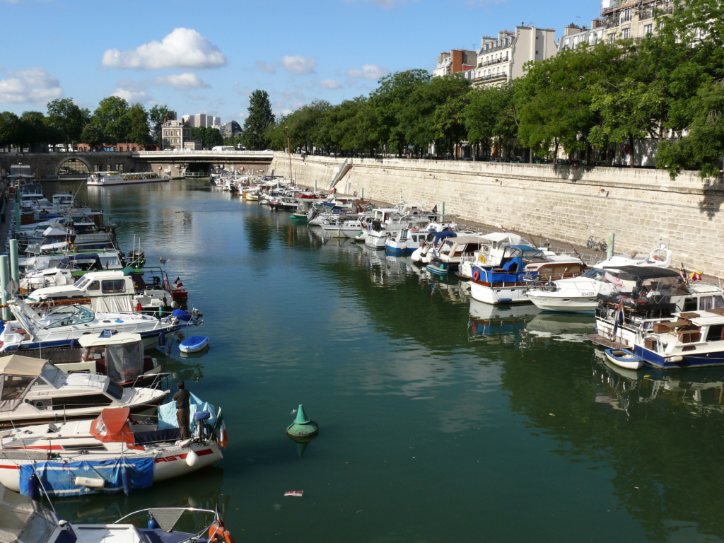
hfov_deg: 52.6
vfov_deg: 40.7
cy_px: 272
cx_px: 362
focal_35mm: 35
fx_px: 732
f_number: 5.6
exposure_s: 1/400
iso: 100
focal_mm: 7.4
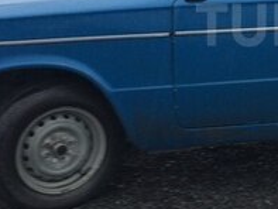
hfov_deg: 19.0
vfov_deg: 15.1
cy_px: 25
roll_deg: -0.6
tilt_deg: -12.6
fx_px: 779
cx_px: 340
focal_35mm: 97
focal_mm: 4.15
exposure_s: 1/33
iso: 32
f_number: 2.2
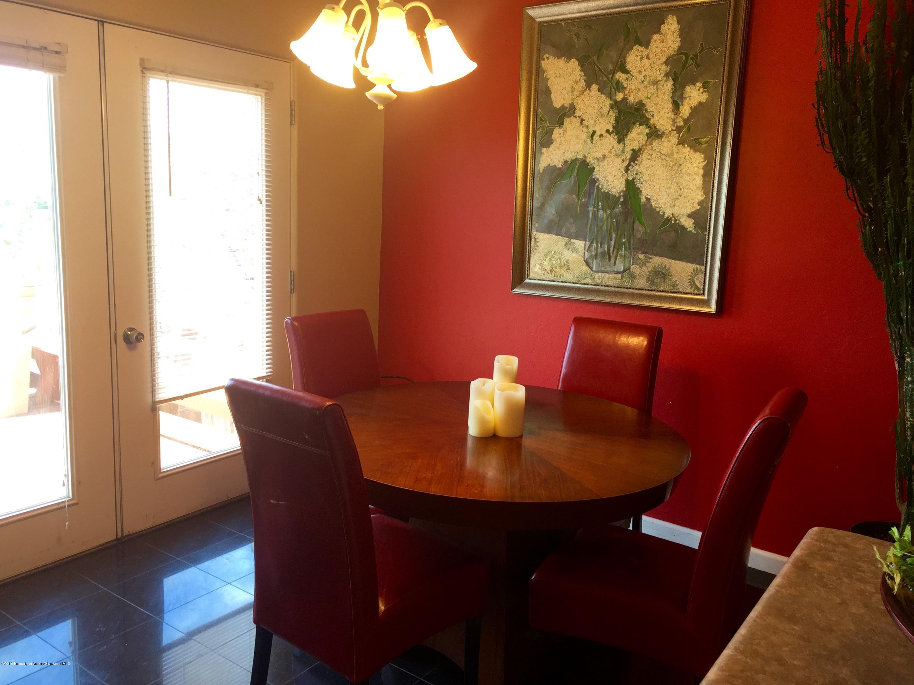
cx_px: 457
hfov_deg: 61.7
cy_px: 342
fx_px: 766
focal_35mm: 29
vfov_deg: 48.2
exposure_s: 1/60
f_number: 2.2
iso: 40
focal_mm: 4.15
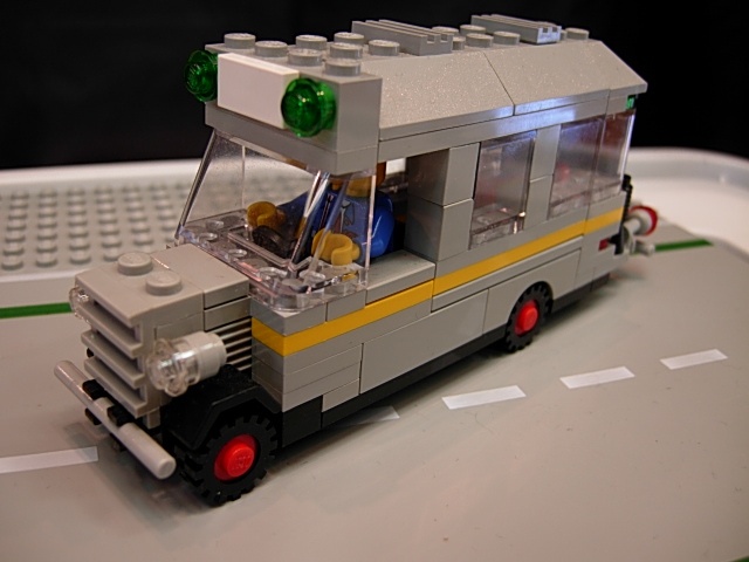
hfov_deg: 51.4
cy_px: 281
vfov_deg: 39.7
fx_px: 779
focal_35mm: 36
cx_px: 374
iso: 50
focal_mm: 7.5
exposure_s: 1/10.6
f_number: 2.7
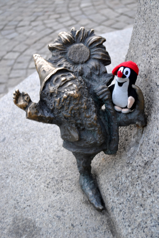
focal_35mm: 52
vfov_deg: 37.9
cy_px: 119
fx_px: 348
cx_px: 80
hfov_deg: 25.7
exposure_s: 1/20
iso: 400
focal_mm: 35
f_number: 5
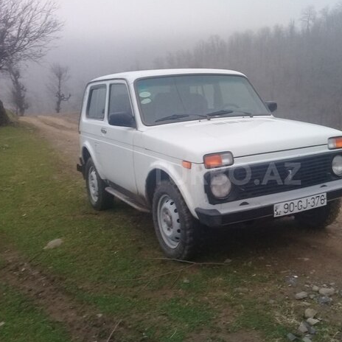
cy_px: 174
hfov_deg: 42.3
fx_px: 436
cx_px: 226
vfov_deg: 42.8
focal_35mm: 39
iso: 100
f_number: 2.2
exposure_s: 1/100
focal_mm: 3.3
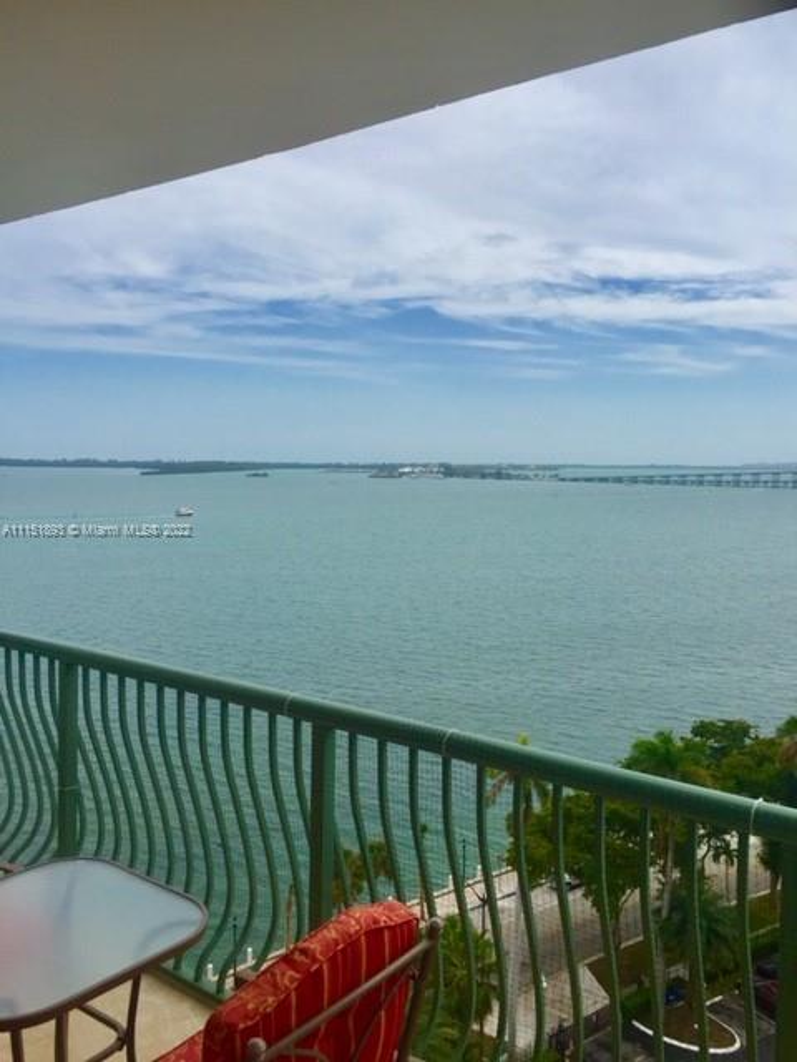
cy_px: 531
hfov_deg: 48.2
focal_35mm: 29
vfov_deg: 61.7
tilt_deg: -1.0
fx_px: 890
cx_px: 398
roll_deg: -0.8
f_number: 2.2
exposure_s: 1/2825
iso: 32
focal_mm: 4.15
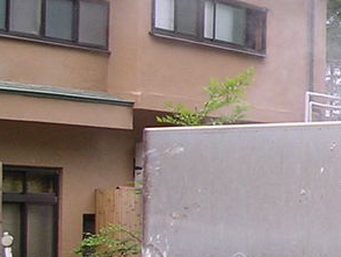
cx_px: 655
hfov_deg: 11.6
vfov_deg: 9.6
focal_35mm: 155
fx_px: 1528
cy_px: 105
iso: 100
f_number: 2.8
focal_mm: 5.8
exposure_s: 1/175
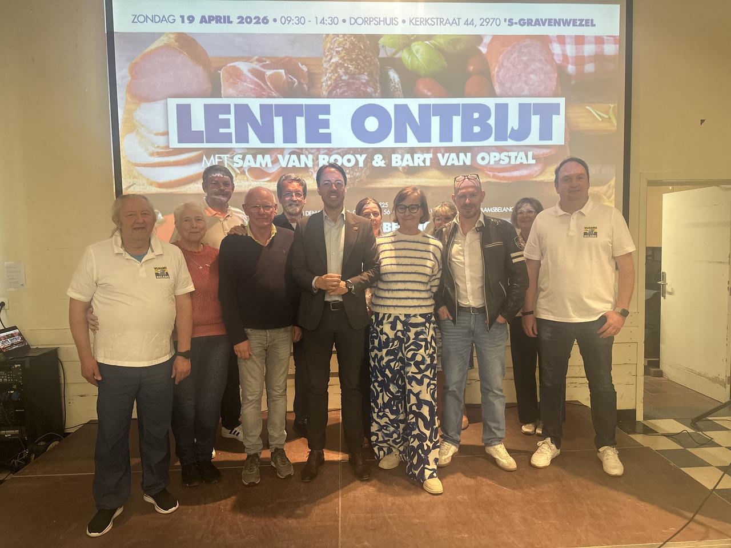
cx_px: 366
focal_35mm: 24
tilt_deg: -3.4
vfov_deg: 56.8
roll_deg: +1.0
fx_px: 507
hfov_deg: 71.6
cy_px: 274
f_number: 1.78
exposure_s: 1/60
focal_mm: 6.86
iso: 250
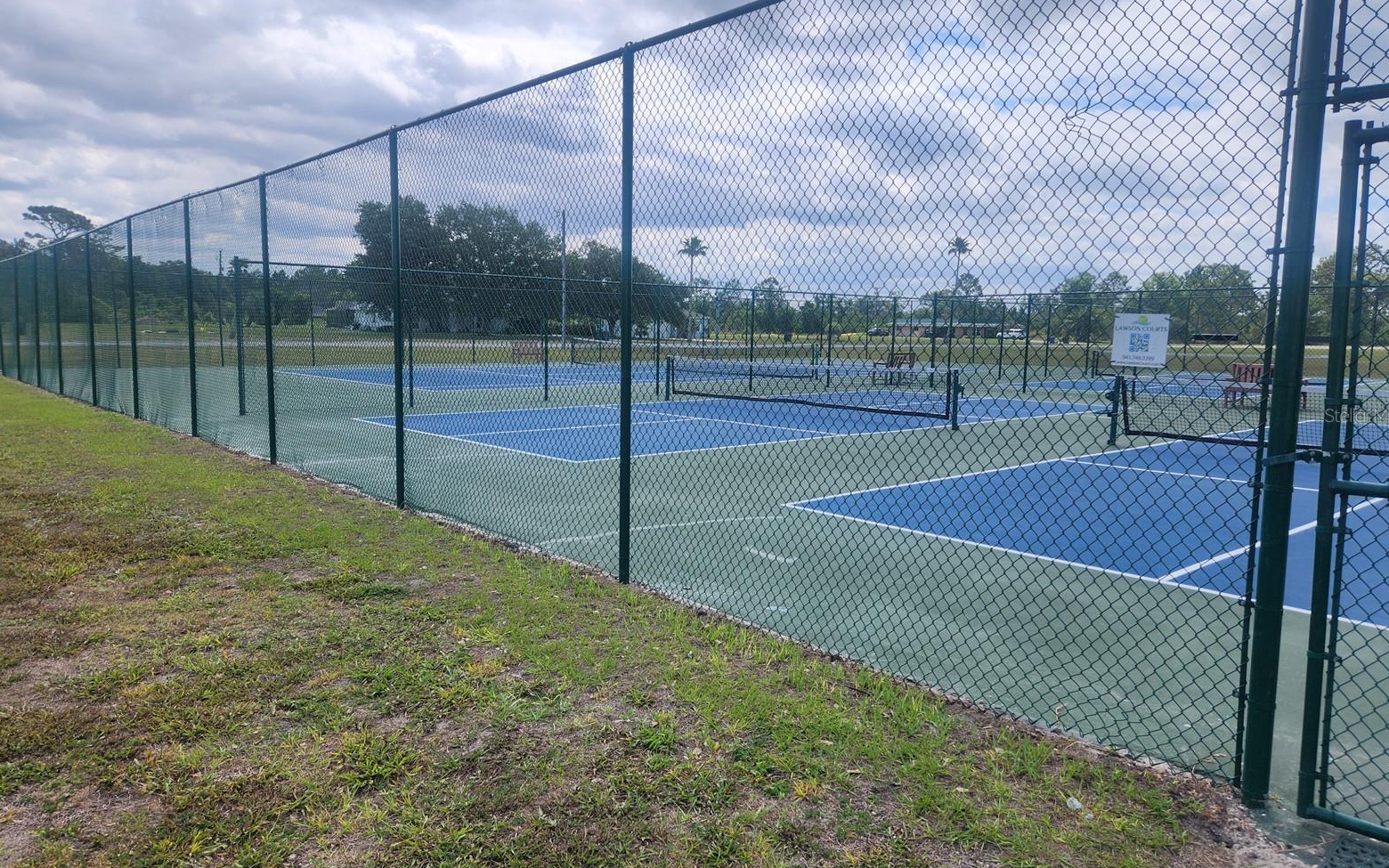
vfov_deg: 49.3
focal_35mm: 25
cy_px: 415
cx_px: 696
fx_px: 946
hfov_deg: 72.5
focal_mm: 5.4
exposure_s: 1/2000
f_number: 1.8
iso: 20
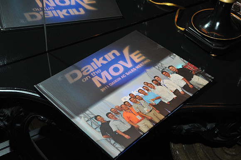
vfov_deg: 25.7
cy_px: 80
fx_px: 351
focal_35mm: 52
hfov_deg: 37.9
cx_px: 120
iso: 640
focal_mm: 35
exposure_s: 1/40
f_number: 5.6
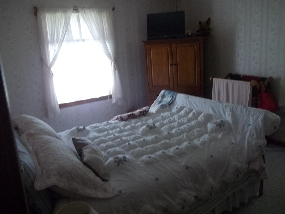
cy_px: 107
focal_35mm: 32
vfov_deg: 44.2
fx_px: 263
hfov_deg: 56.8
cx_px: 142
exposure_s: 1/20
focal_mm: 5.7
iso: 160
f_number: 2.9
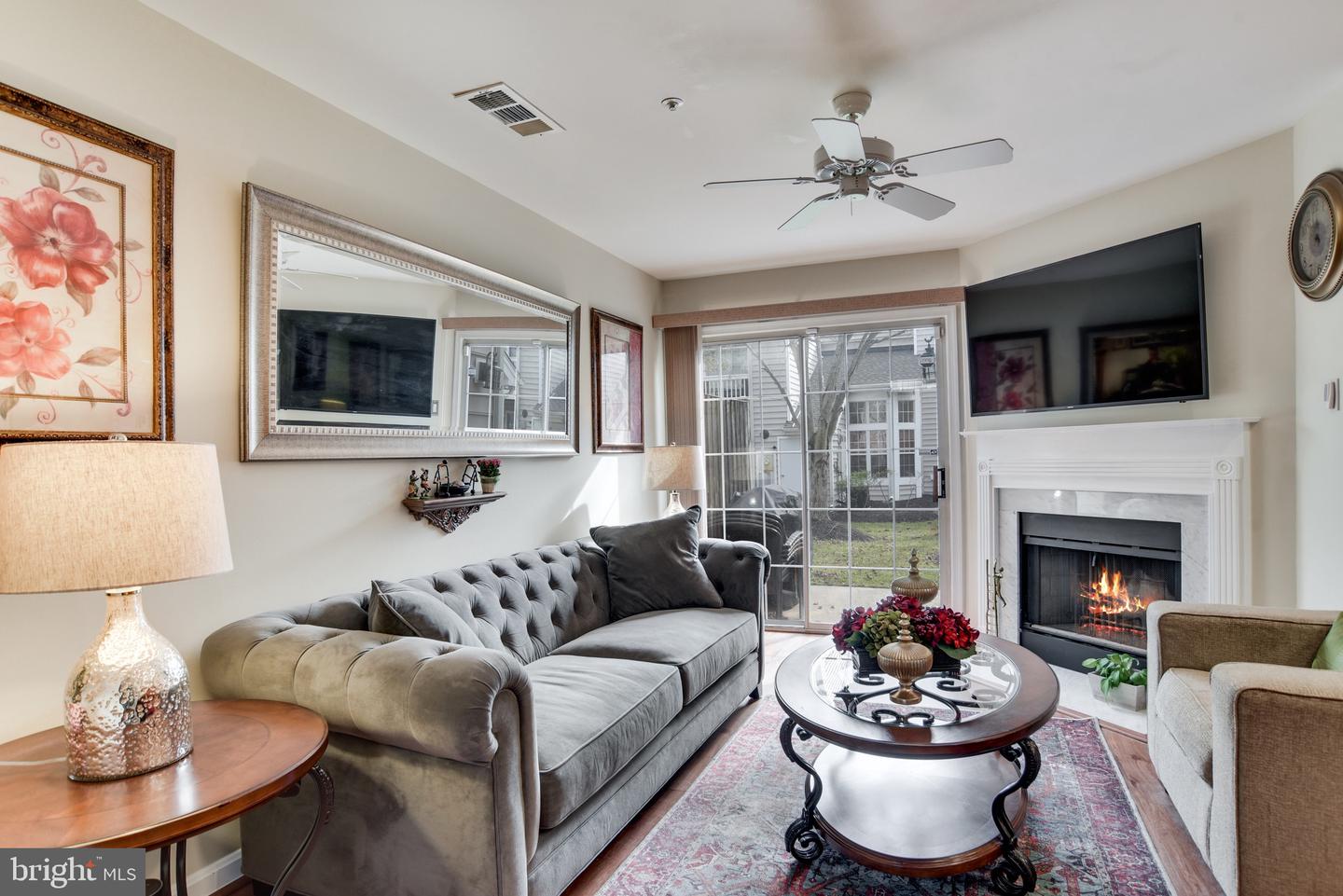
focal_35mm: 18
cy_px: 448
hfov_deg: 90.0
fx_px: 672
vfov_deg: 67.4
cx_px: 672
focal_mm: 18
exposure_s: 1/250
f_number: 8
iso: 400
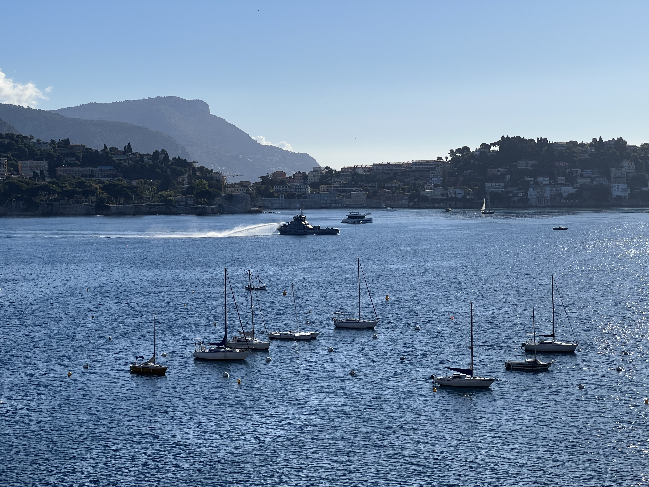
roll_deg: +0.6
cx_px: 324
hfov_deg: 25.3
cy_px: 244
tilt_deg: -2.9
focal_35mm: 77
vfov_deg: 19.1
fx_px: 1444
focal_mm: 9
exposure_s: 1/1575
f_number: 2.8
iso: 32
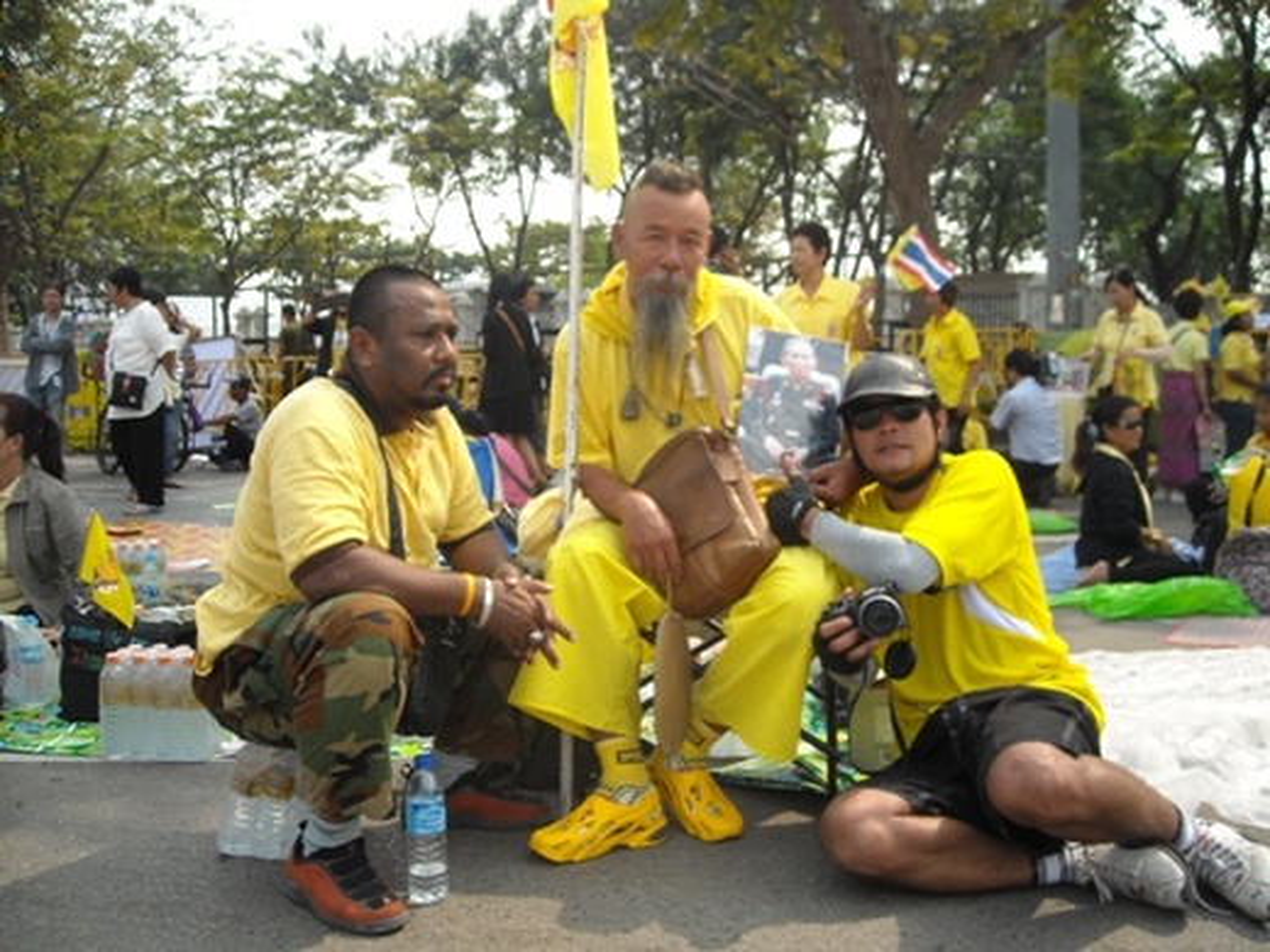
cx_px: 635
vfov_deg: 40.7
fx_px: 1284
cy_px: 476
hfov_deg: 52.6
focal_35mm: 35
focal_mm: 5.7
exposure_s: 1/458
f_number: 2.8
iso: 64
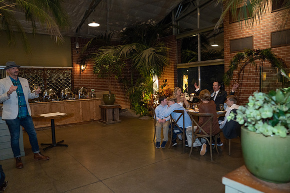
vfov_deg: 53.1
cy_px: 97
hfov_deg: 73.7
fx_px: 194
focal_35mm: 24
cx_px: 145
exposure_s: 1/125
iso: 2000
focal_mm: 24
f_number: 2.8
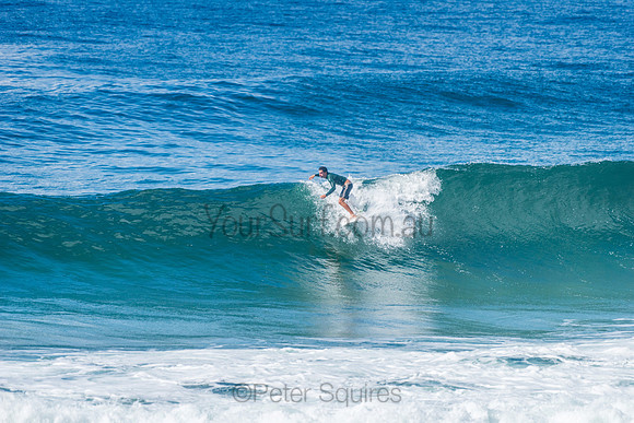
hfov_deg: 4.1
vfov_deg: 2.8
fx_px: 8807
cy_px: 212
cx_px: 317
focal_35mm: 500
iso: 200
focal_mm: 500
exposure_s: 1/2000
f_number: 5.6
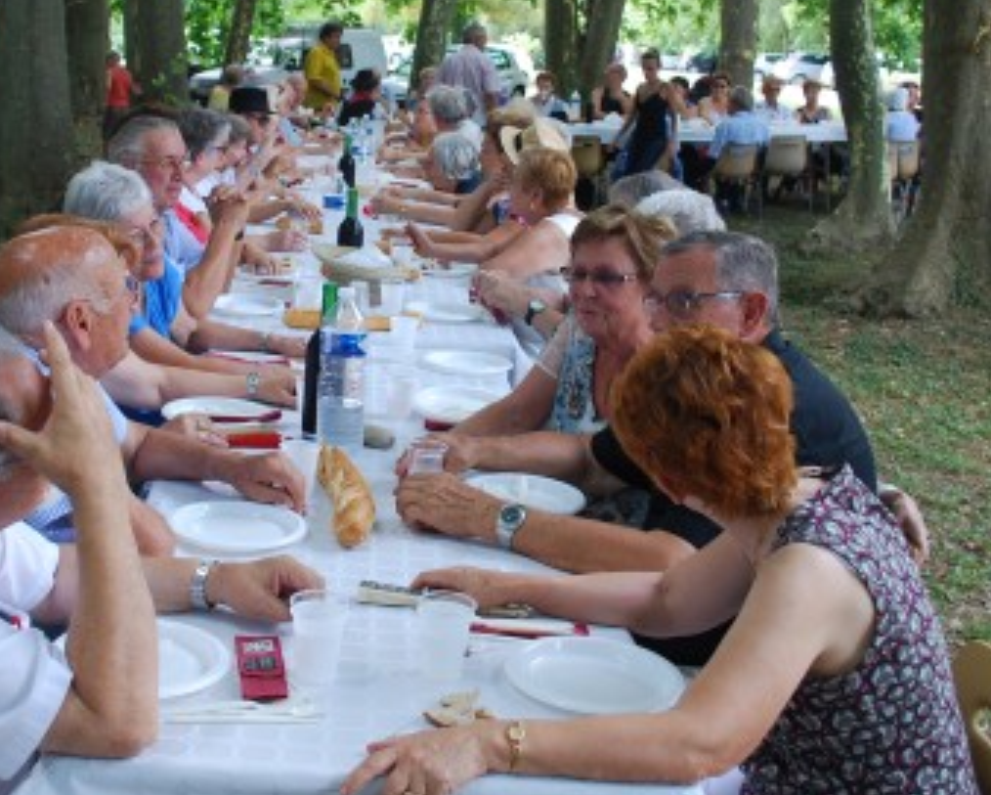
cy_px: 260
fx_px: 1409
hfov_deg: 38.4
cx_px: 340
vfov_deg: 31.2
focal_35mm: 48
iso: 200
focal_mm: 18
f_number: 4
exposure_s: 1/60
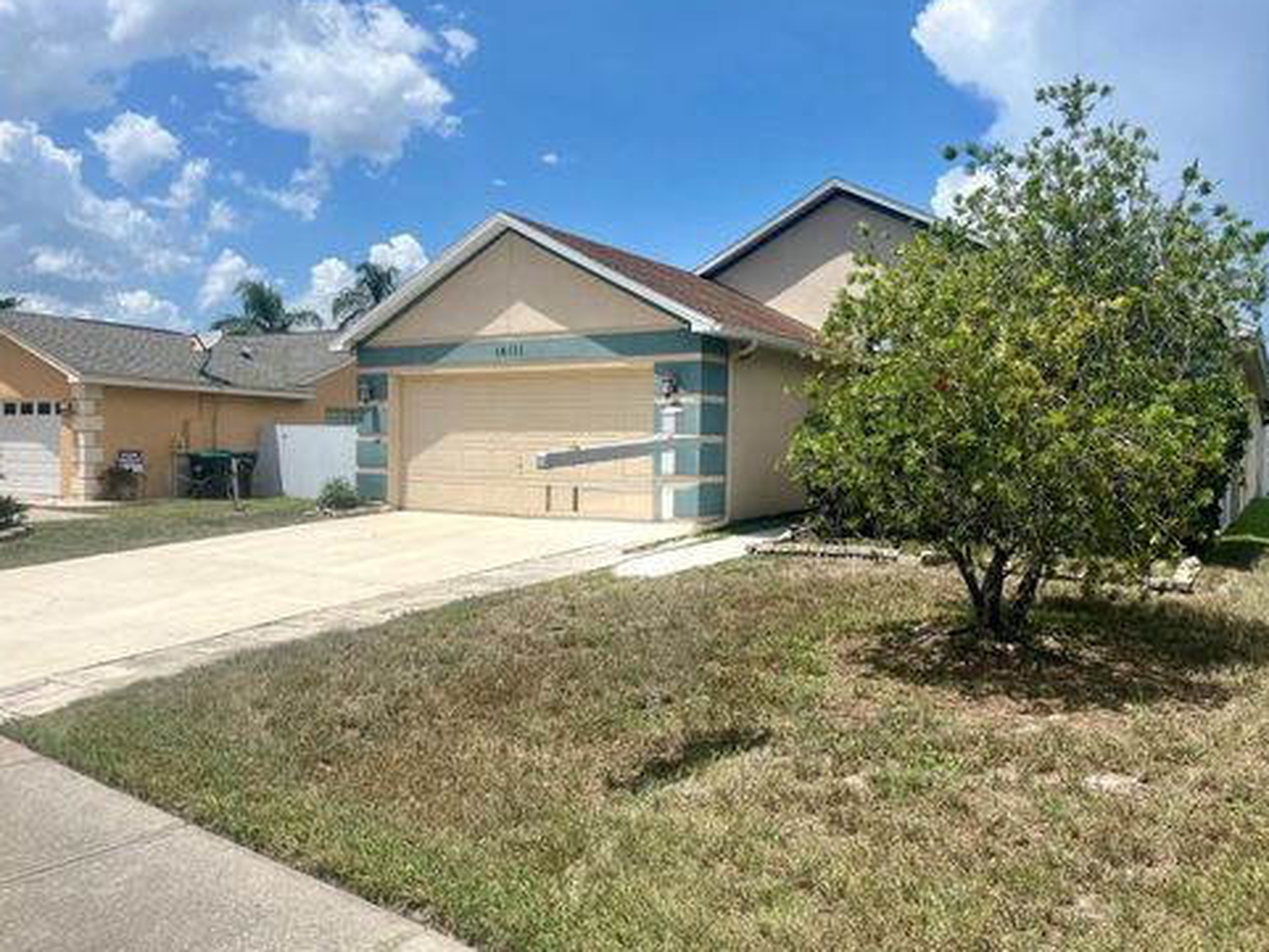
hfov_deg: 65.3
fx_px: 990
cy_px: 463
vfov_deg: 51.4
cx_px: 638
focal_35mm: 27
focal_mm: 5.1
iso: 50
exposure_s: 1/4854
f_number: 1.6
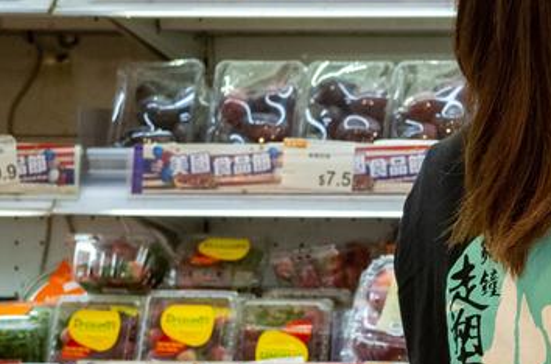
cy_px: 183
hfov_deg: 19.2
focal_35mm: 95
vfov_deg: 14.3
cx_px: 797
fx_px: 1450
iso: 800
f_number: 3.5
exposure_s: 1/160
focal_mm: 18.3
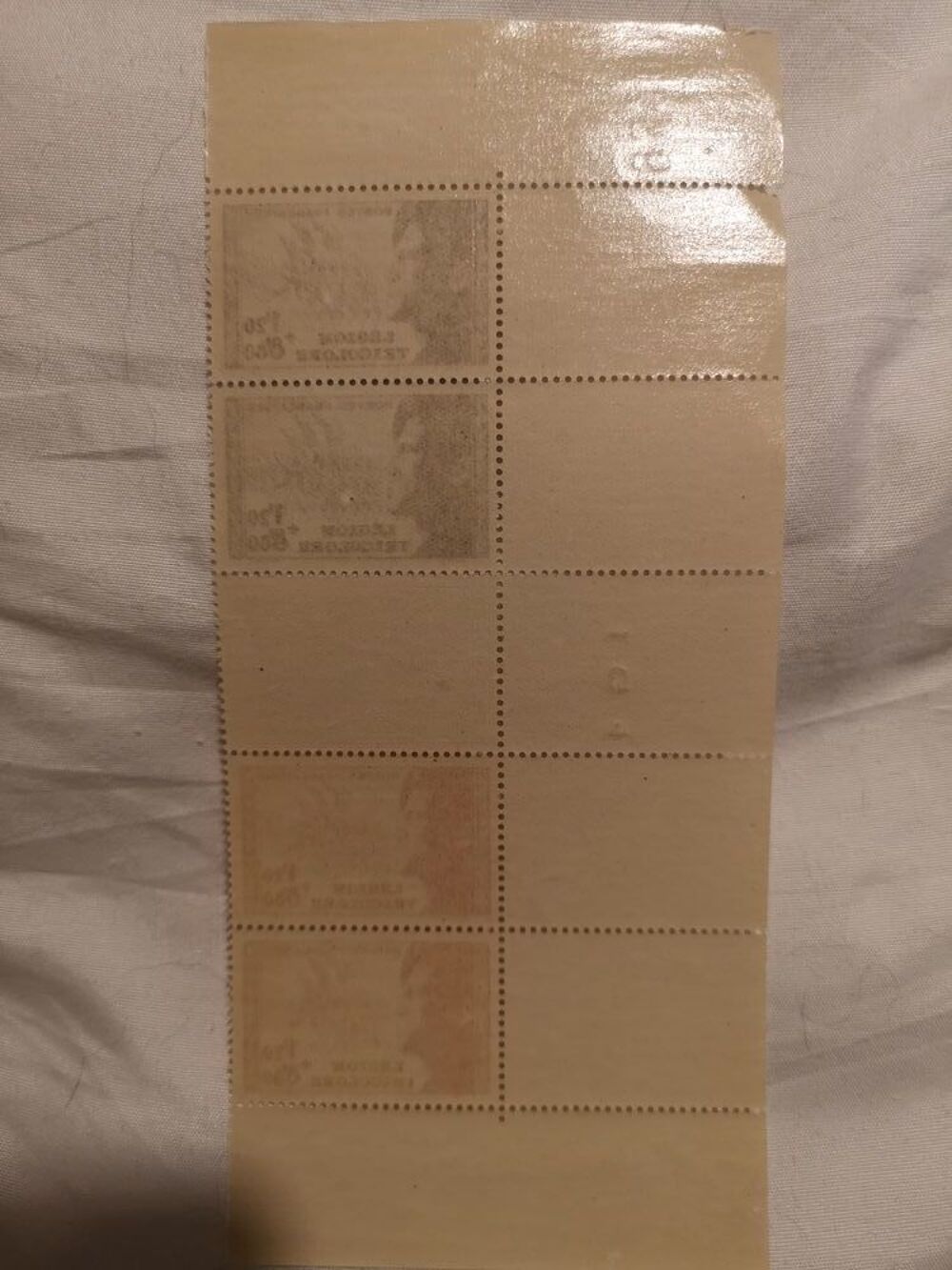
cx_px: 476
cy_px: 635
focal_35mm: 27
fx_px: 990
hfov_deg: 51.4
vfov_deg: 65.3
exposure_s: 1/33.3
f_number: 1.8
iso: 200
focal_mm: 3.95
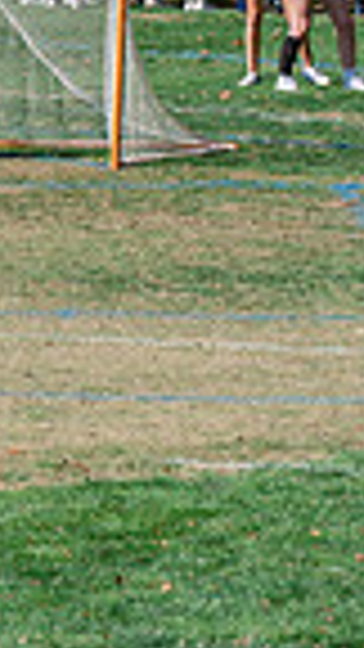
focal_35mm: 465
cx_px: -836
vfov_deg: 4.6
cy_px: -151
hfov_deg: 2.6
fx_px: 7979
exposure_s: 1/640
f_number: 6.3
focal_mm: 110
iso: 250
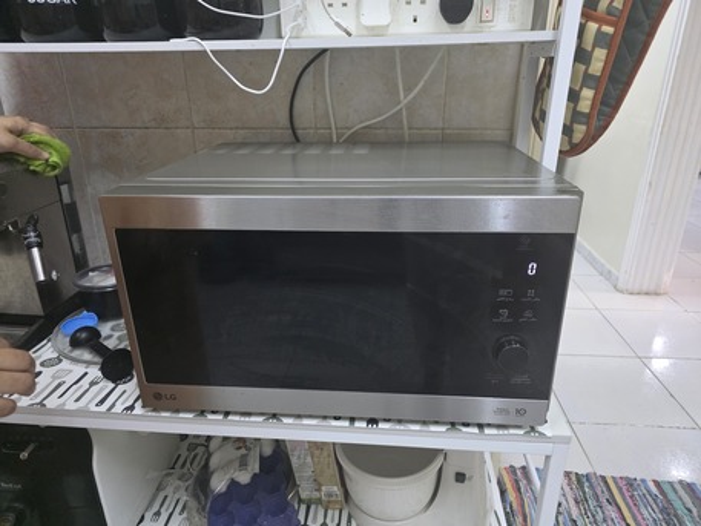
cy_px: 263
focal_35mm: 23
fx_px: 466
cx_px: 350
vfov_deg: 58.9
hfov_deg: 73.9
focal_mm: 6.3
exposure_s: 1/120
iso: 1600
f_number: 1.7
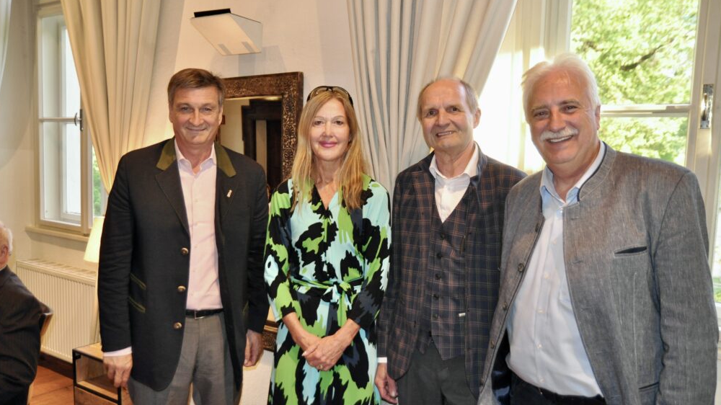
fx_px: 584
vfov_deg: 38.3
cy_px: 213
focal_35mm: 31
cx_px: 360
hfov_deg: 63.4
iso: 800
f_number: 2.8
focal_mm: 19
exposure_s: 1/60
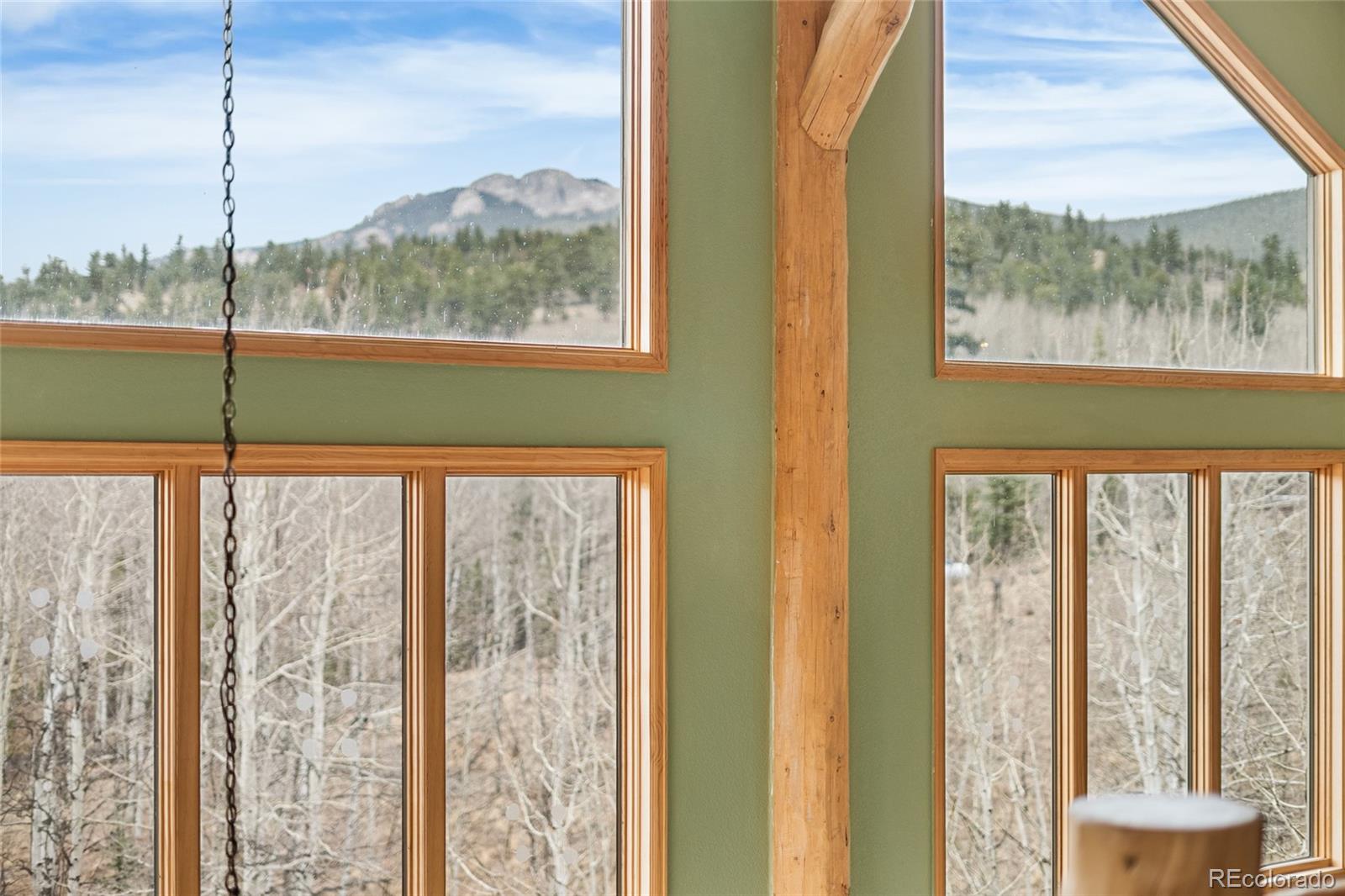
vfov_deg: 27.0
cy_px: 448
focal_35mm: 50
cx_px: 672
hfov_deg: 39.6
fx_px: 1868
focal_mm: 50
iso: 200
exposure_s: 1/125
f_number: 1.8
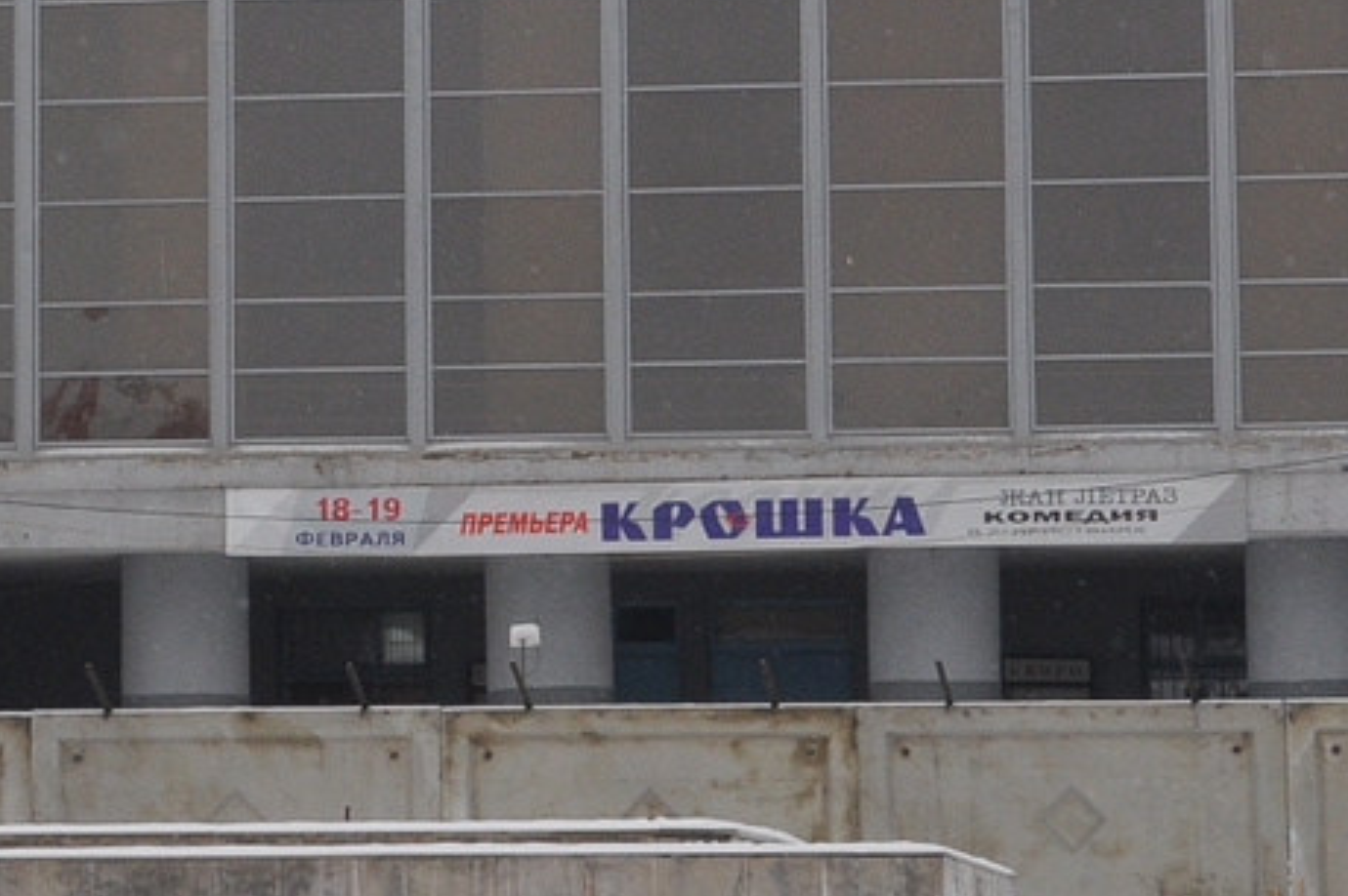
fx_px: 6808
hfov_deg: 11.3
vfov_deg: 7.5
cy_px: 0
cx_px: 190
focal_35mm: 182
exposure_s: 1/320
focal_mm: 31
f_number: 9
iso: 400
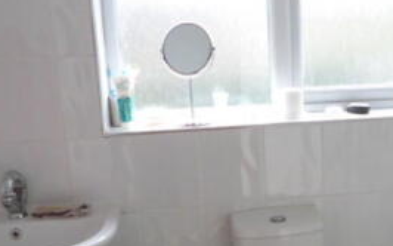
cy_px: 162
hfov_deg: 33.6
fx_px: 621
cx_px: 341
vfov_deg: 22.3
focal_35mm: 58
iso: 125
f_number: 2.8
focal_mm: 4.5
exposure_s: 1/60
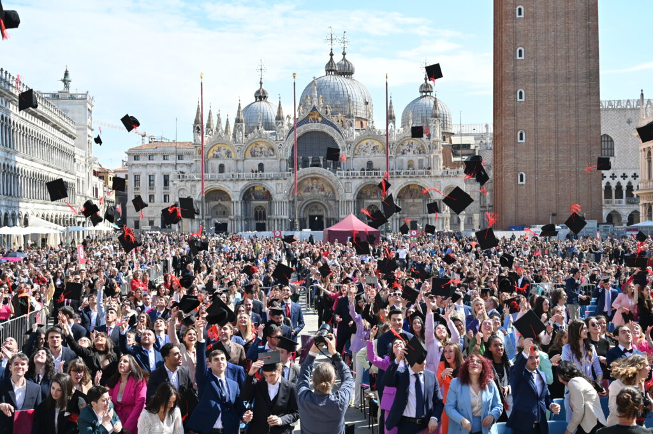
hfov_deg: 41.9
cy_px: 217
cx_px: 326
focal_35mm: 47
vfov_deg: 28.6
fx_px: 852
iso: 100
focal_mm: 47
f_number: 4.5
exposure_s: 1/500
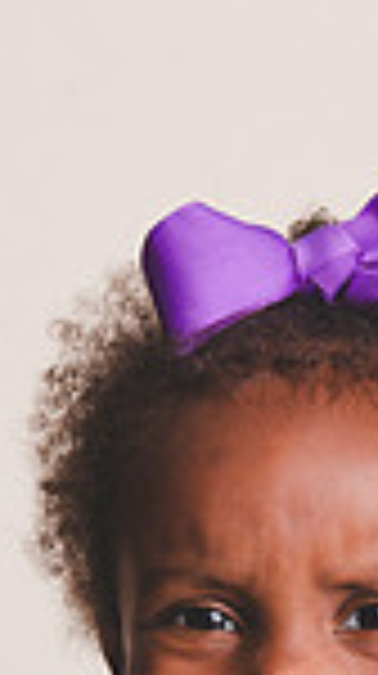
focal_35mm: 173
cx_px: 320
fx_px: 3093
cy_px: 990
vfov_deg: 11.9
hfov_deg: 7.0
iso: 100
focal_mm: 55
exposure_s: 1/200
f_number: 6.3
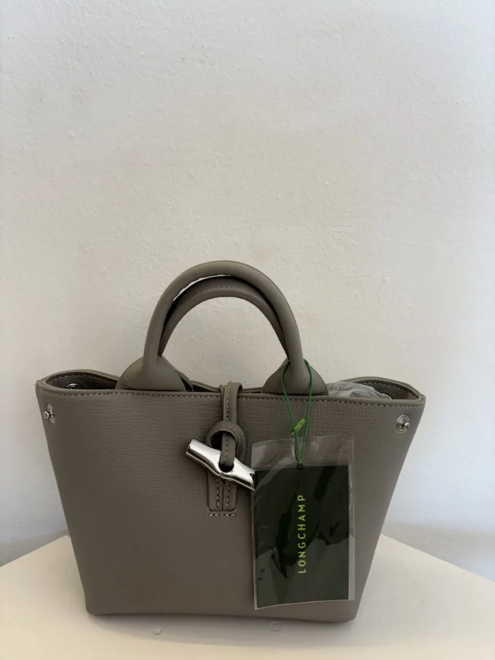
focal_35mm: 26
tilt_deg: -12.0
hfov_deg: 53.1
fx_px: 496
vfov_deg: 67.3
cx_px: 248
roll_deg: -0.9
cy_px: 330
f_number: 1.6
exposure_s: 1/100
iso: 32
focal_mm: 5.96
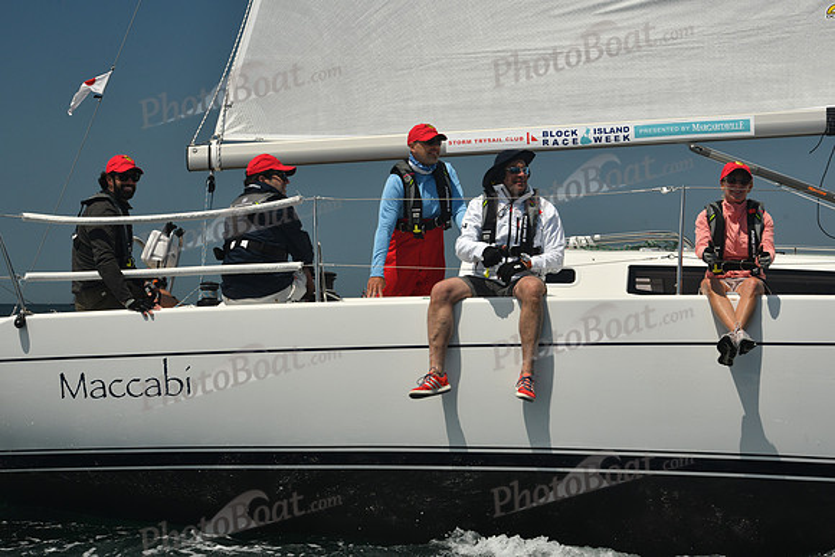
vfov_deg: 15.9
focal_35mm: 86
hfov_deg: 23.6
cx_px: 418
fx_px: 1995
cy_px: 278
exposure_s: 1/640
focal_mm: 86
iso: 320
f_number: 10
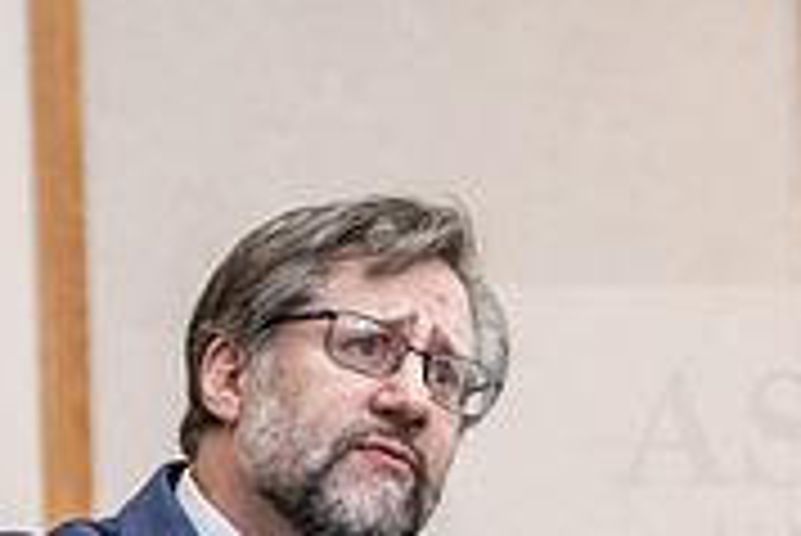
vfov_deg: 4.4
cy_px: 831
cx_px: 315
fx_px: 6881
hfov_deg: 6.7
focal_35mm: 309
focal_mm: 95
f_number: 3.2
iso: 2500
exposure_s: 1/200
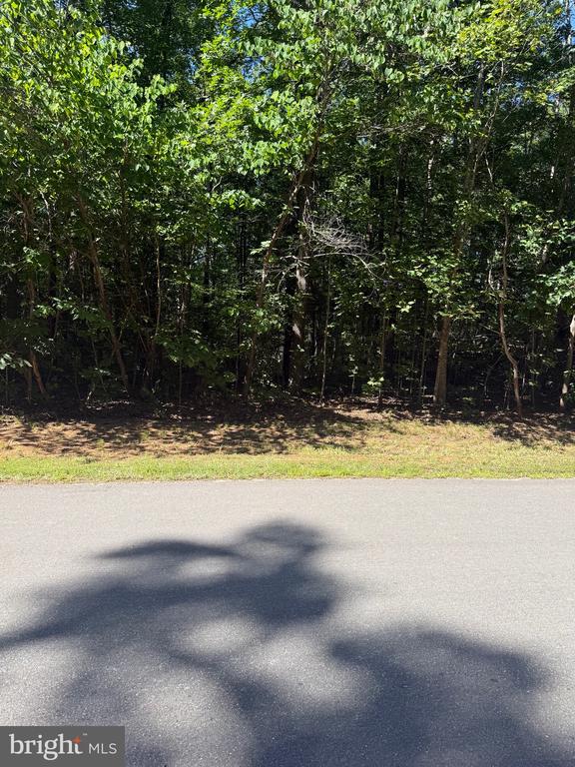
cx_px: 288
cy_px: 384
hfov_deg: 56.8
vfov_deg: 71.6
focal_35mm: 24
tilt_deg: -4.4
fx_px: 532
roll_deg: -3.7
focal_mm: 6.76
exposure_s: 1/1292
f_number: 1.78
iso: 80
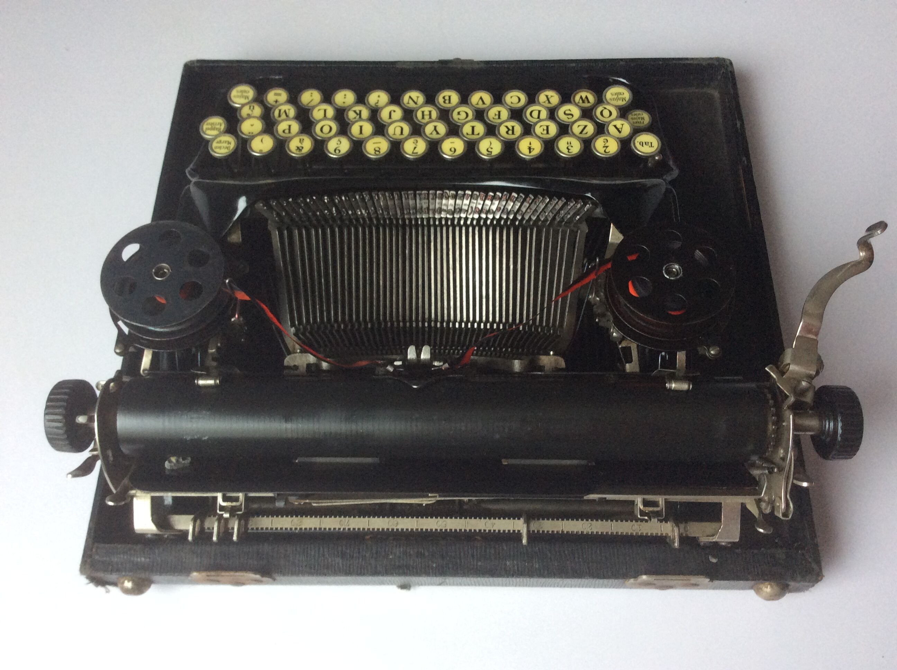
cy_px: 335
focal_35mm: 32
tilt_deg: -65.0
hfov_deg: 56.9
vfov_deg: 44.1
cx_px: 448
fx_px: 828
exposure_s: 1/25
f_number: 2.4
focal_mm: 3.3
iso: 100
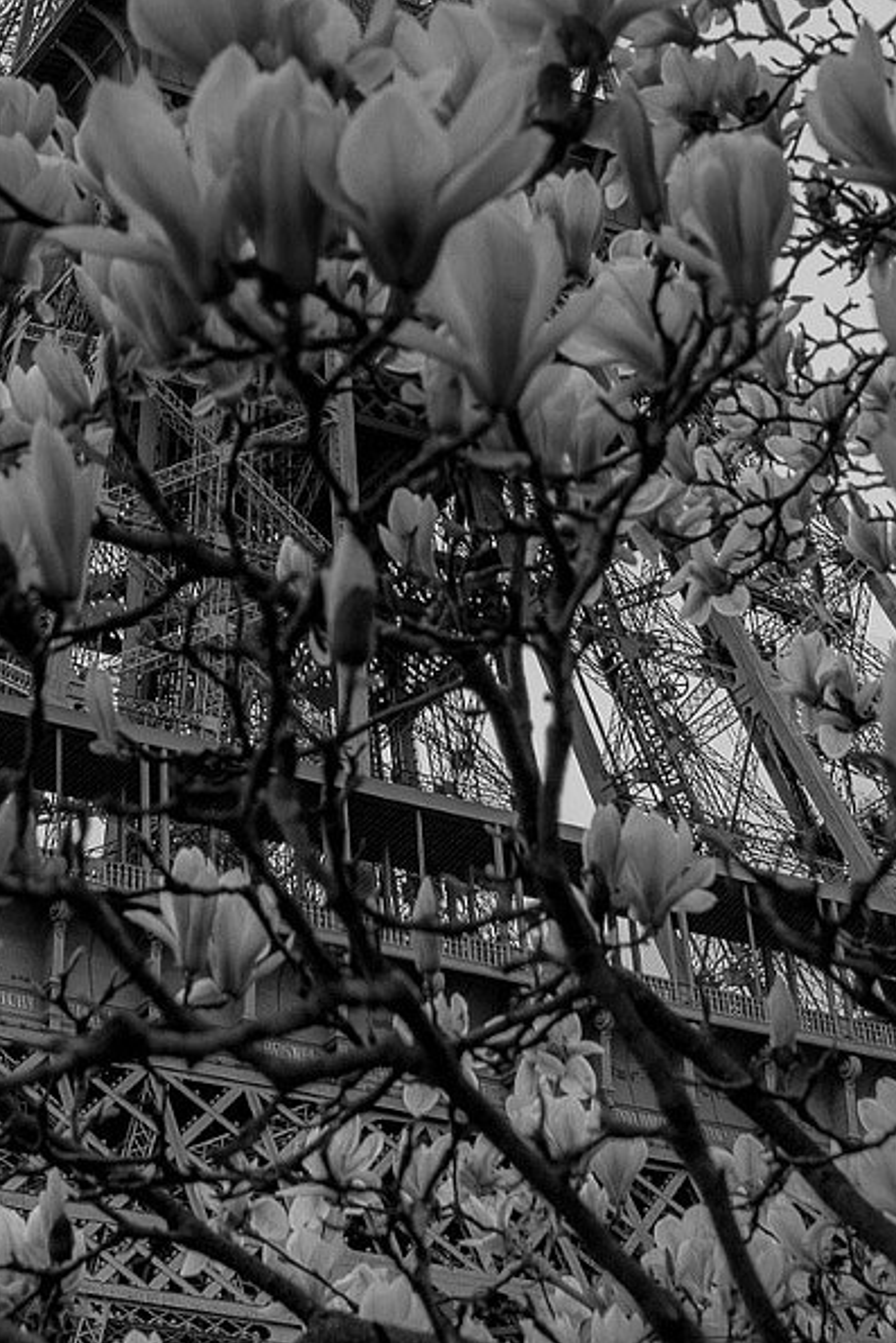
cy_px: 45
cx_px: 199
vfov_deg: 22.8
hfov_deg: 15.8
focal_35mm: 86
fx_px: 3209
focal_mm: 32
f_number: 10
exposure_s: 1/200
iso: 200
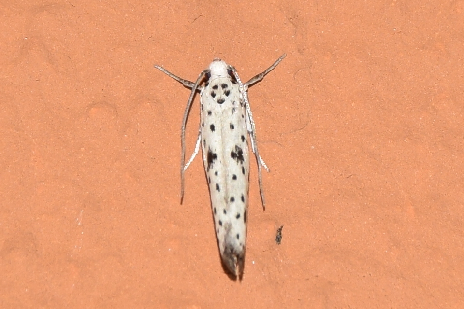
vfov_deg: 6.5
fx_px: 2706
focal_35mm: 210
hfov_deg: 9.8
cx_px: 232
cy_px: 154
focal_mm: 140
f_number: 13
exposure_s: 1/160
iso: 100
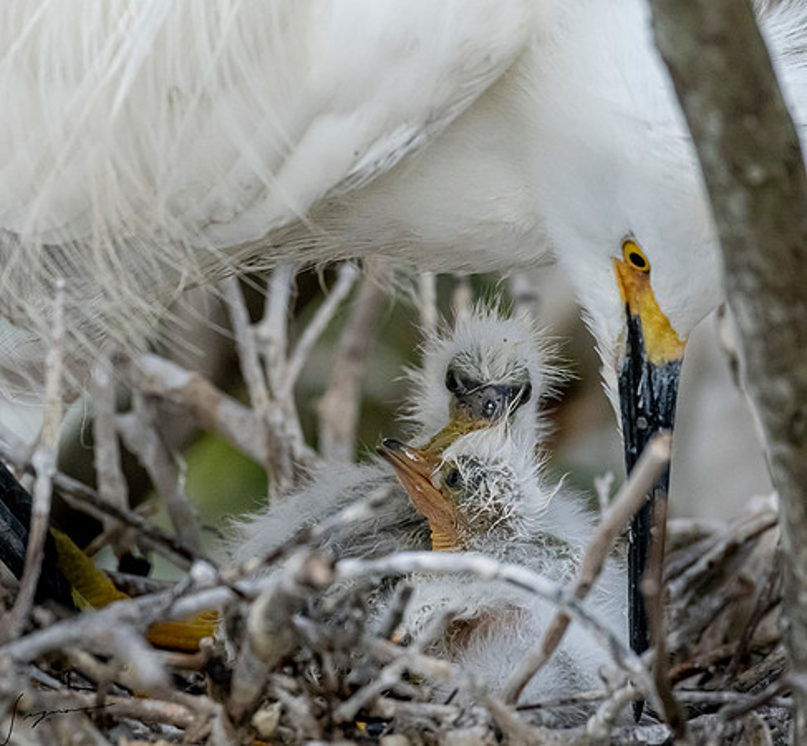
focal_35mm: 597
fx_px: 15156
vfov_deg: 2.8
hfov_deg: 3.0
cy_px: 455
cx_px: 295
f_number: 9
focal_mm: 400
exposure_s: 1/2500
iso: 5000
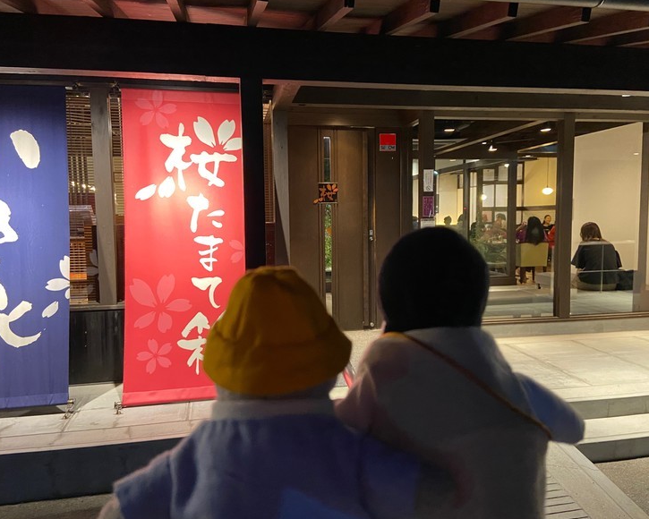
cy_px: 265
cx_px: 335
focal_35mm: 28
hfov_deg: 62.2
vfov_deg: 51.5
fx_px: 538
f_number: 1.8
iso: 500
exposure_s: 1/40
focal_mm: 4.25
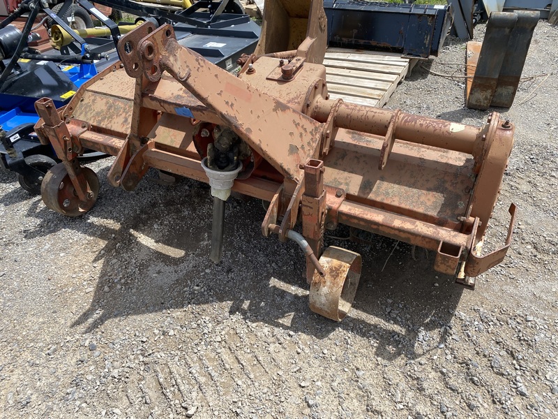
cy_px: 210
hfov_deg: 67.3
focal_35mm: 26
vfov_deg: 53.1
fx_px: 419
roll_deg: +3.6
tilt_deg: -35.4
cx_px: 279
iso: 32
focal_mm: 4.25
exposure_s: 1/1585
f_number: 1.8
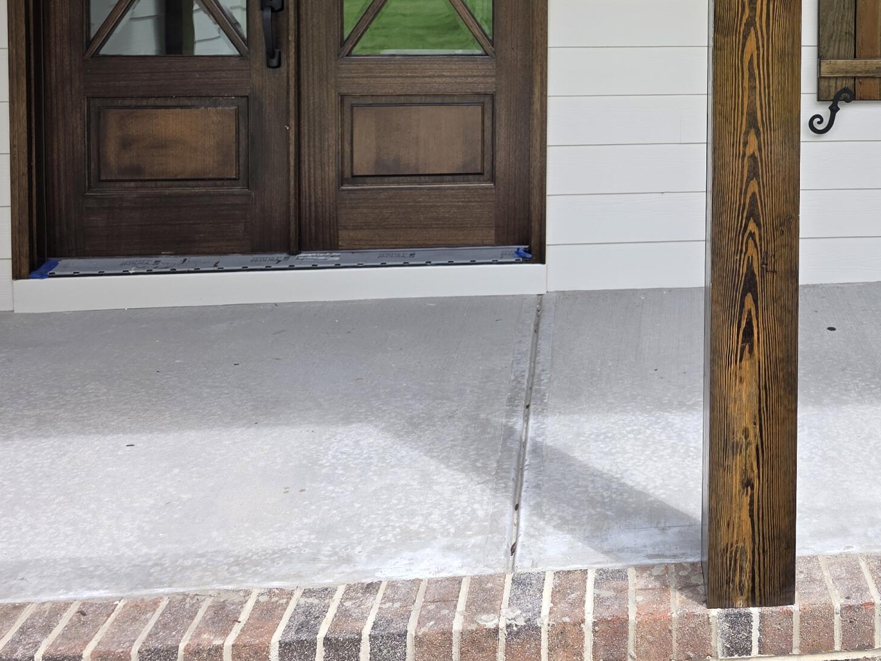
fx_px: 1196
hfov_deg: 38.2
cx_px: 762
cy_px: 23
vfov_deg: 29.2
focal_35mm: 47
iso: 80
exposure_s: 1/2175
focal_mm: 6.3
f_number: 1.7
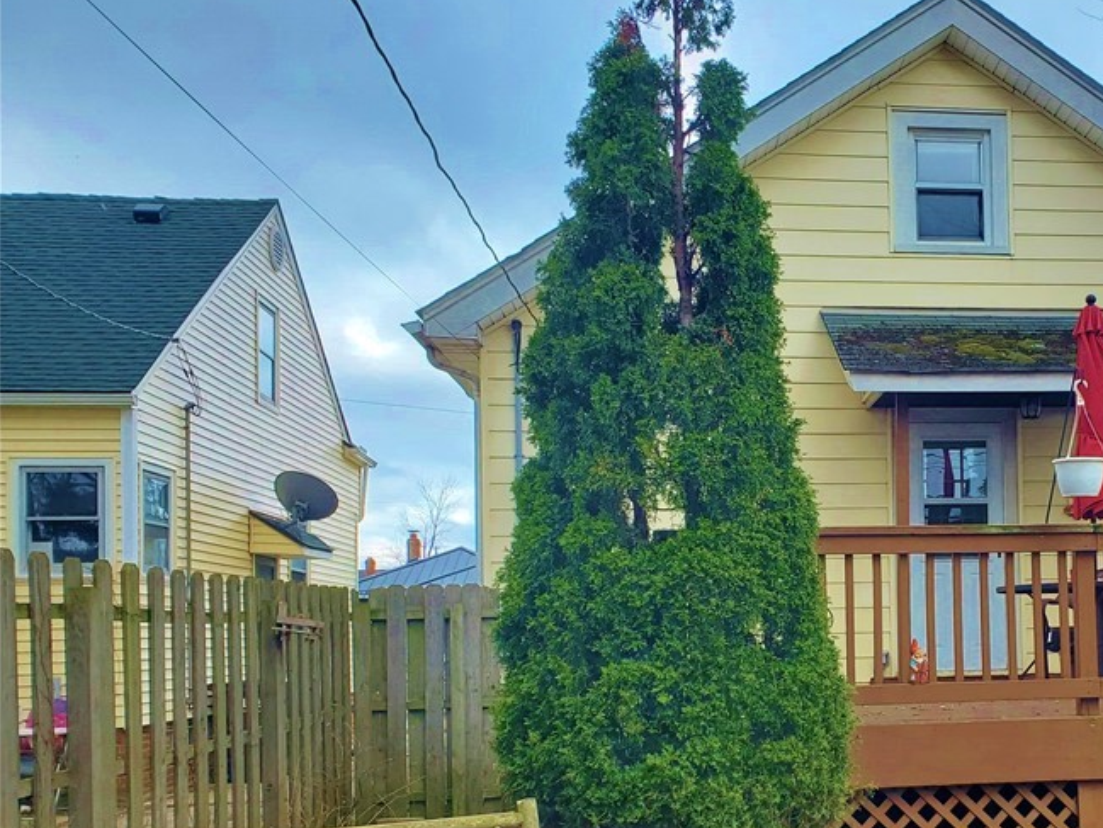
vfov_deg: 34.5
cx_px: 868
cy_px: 602
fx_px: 1307
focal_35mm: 41
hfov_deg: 43.8
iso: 50
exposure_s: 1/319
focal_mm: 4.3
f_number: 2.4
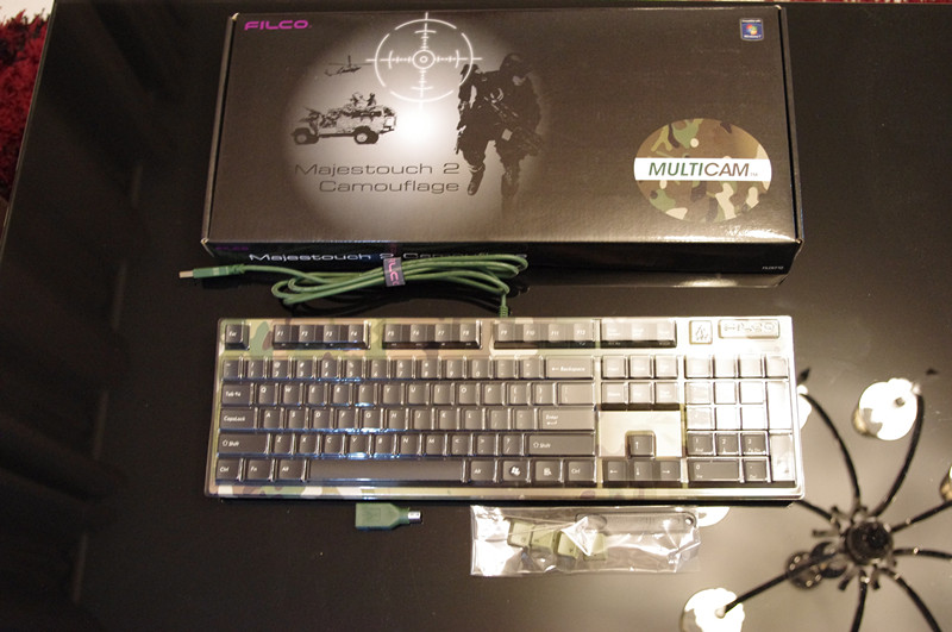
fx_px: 1109
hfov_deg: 46.5
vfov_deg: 31.8
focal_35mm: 42
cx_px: 476
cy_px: 316
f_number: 5
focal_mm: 28.13
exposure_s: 1/6
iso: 3200
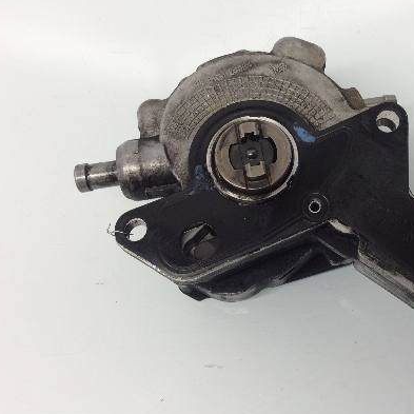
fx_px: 622
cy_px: 191
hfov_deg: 36.2
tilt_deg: -71.7
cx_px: 293
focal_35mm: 46
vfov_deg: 36.8
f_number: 2.4
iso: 32
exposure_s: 1/40
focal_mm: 3.3
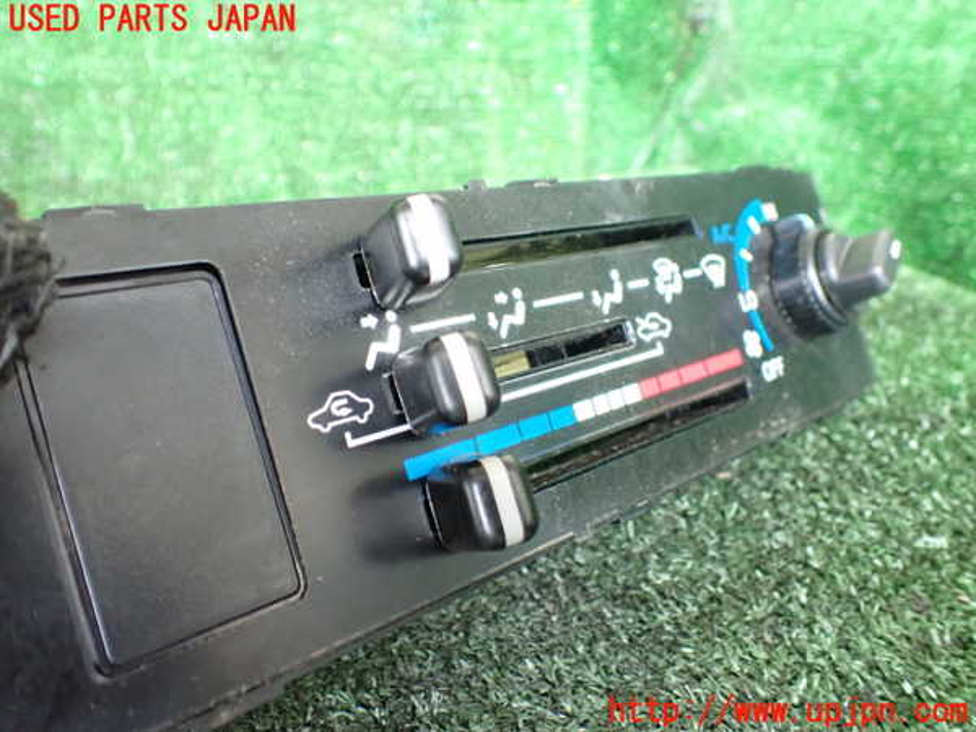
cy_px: 366
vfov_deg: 46.8
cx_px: 488
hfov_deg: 60.0
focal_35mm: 30
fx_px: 846
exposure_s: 1/50
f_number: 2.3
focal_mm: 5.4
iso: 800
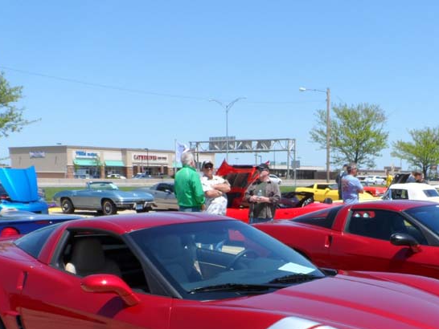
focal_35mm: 45
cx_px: 299
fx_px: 571
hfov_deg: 41.4
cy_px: 282
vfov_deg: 31.1
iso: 80
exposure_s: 1/500
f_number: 4.5
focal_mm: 4
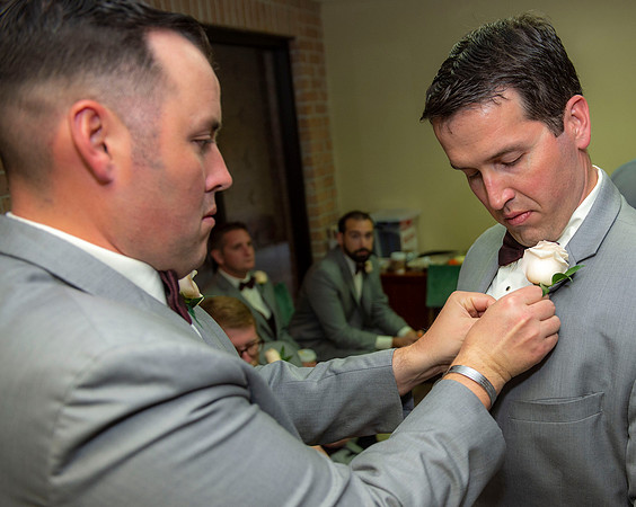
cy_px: 298
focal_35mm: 38
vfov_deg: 38.6
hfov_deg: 46.4
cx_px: 449
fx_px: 722
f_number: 3.5
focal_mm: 29
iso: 800
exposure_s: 1/200
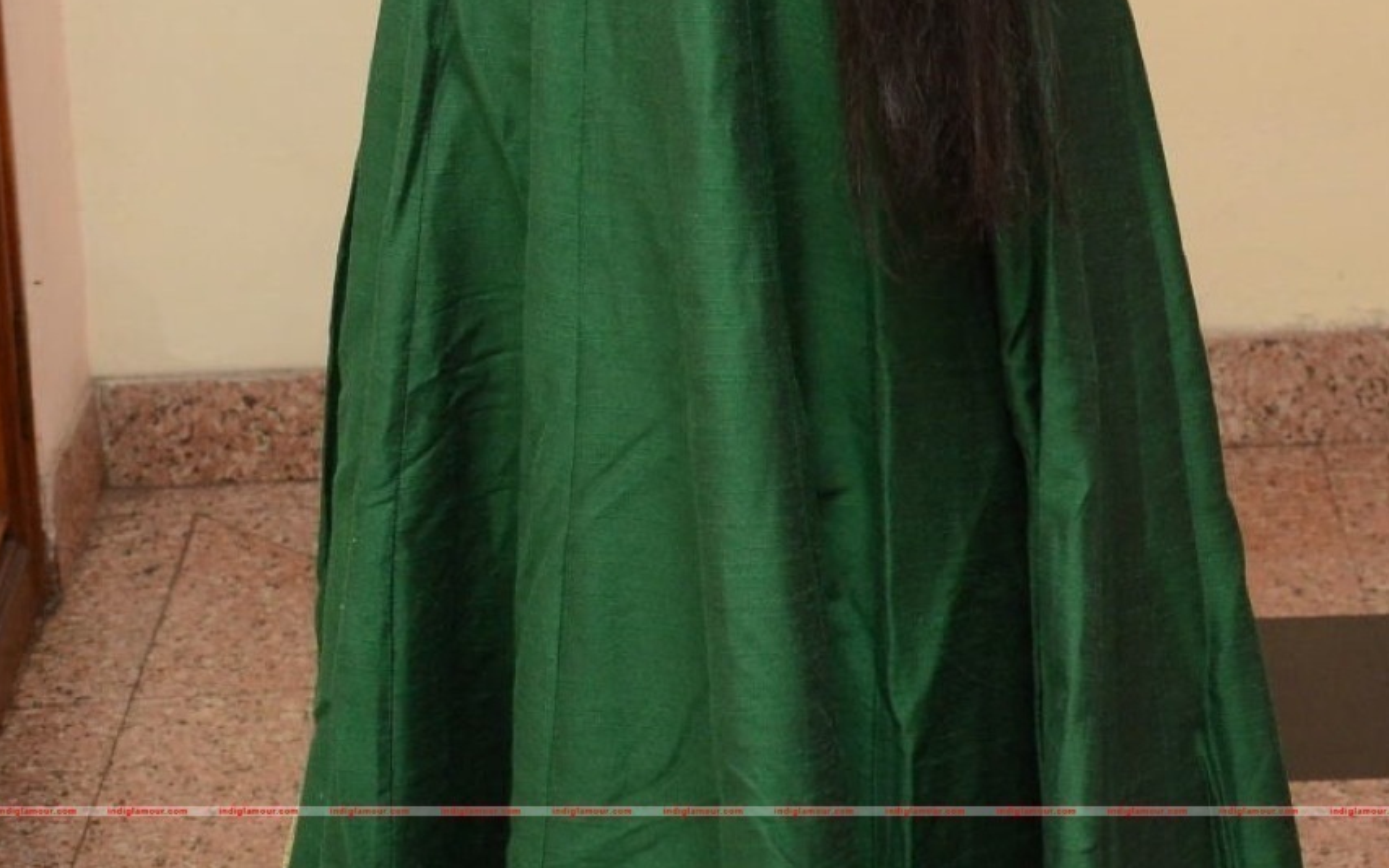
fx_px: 4657
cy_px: -305
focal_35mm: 123
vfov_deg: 10.4
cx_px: 813
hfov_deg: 17.0
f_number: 5.6
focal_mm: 38
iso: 2000
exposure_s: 1/125
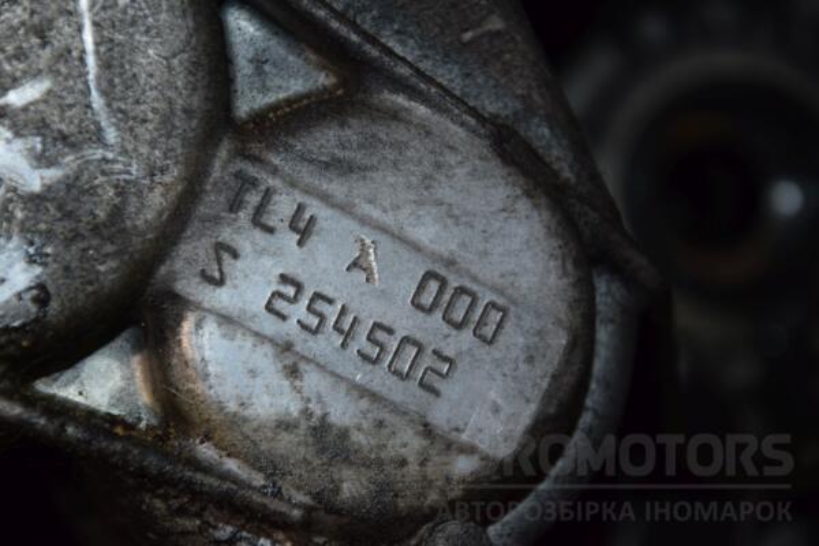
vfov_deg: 9.9
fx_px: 3139
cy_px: 273
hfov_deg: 14.9
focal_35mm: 138
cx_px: 410
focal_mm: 92
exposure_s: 1/60
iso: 800
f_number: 5.6
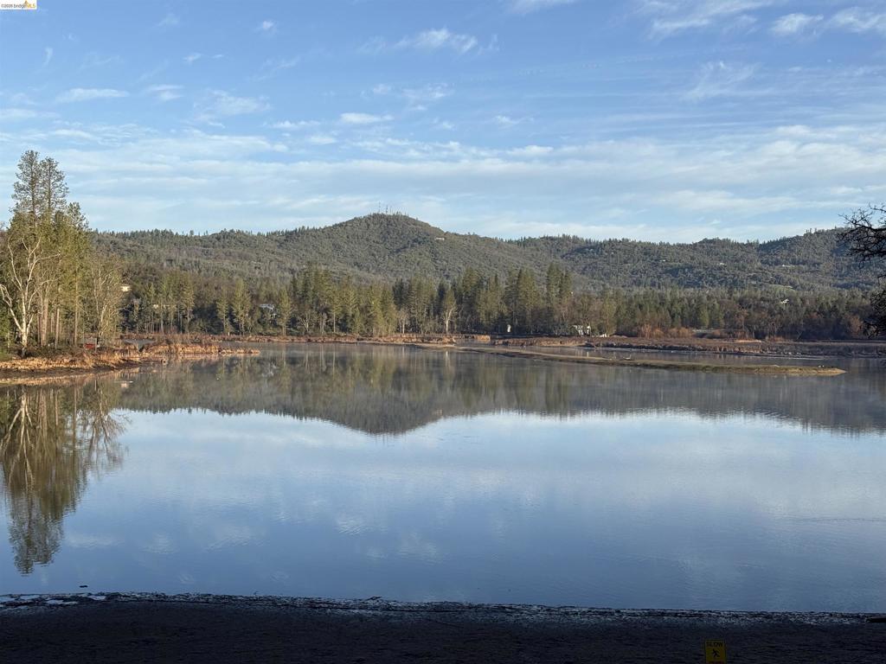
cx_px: 443
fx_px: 1229
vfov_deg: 30.3
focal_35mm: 48
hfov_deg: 39.7
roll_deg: -0.5
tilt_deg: -0.1
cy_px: 332
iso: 64
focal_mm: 6.76
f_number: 1.78
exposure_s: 1/2577
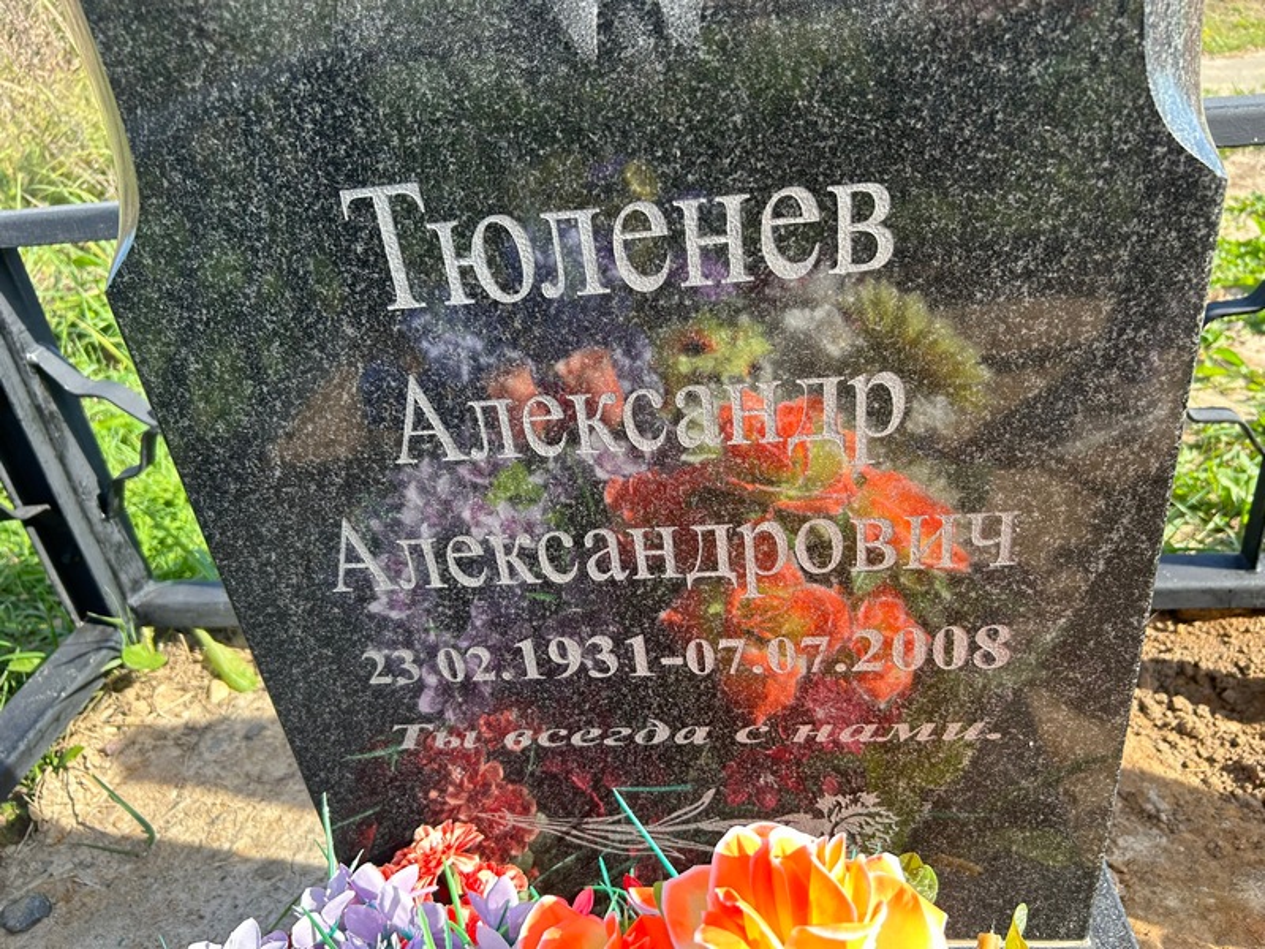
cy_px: 474
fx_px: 950
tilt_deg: -30.7
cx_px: 632
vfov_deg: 53.1
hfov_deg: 67.3
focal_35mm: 26
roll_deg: +4.2
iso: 50
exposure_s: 1/611
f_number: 1.5
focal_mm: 5.7
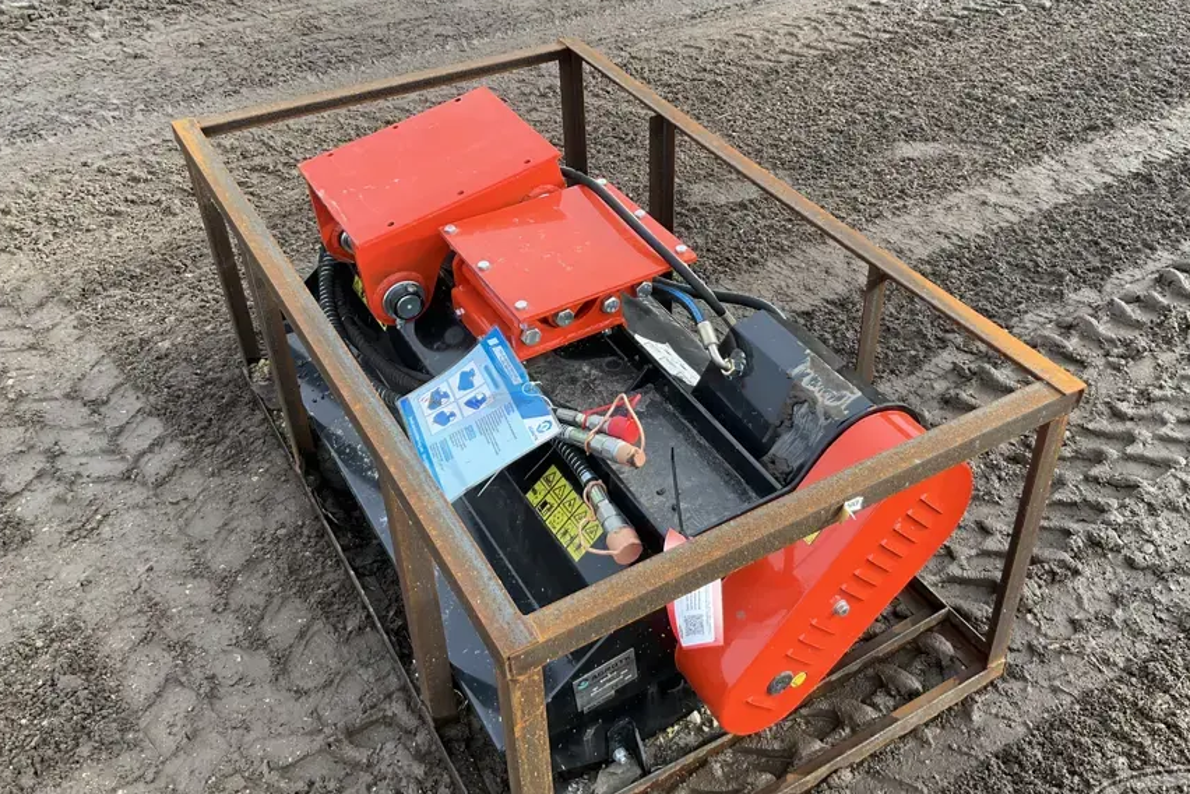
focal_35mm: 34
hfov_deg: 55.7
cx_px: 663
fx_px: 1124
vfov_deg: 38.8
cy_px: 358
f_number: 1.8
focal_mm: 3
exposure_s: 1/316
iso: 25
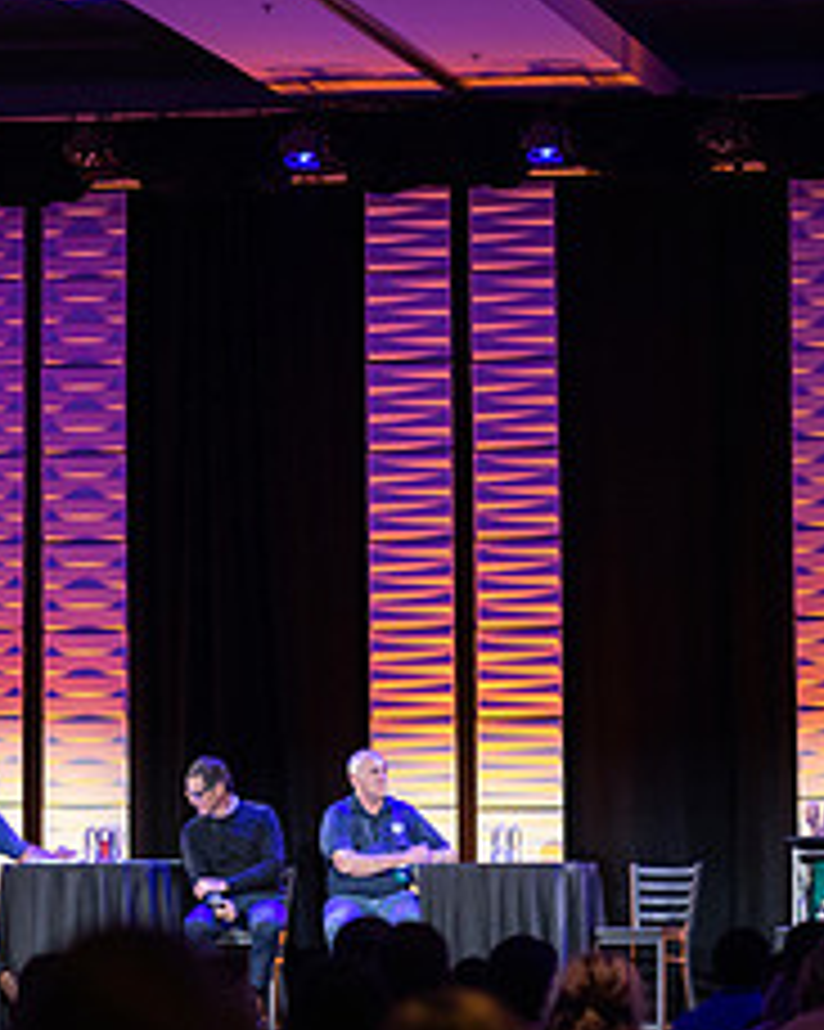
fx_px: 6223
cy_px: 704
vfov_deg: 9.5
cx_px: 561
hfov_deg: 7.6
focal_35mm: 204
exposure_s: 1/200
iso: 2000
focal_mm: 85
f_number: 2.5
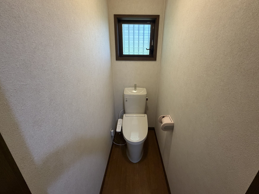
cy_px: 93
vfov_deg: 81.7
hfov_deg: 98.1
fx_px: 112
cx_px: 137
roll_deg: -0.5
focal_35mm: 15
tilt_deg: -20.8
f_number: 2.2
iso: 250
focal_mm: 2.22
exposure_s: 1/50
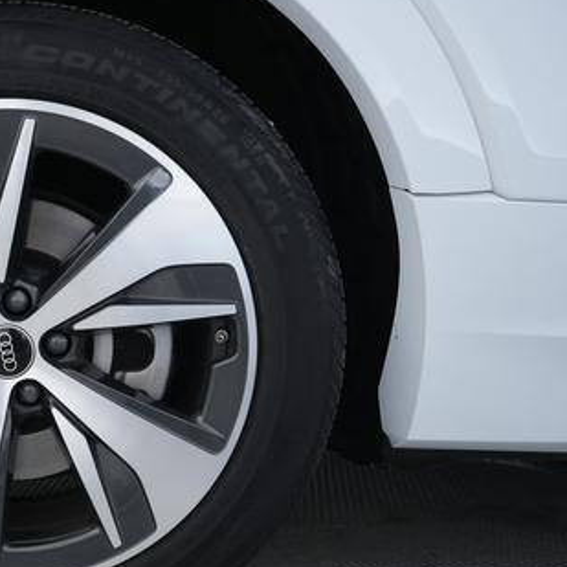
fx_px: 815
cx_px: 9
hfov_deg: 35.0
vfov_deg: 38.0
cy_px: 365
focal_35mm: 44
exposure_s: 1/160
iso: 2500
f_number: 2.8
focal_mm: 25
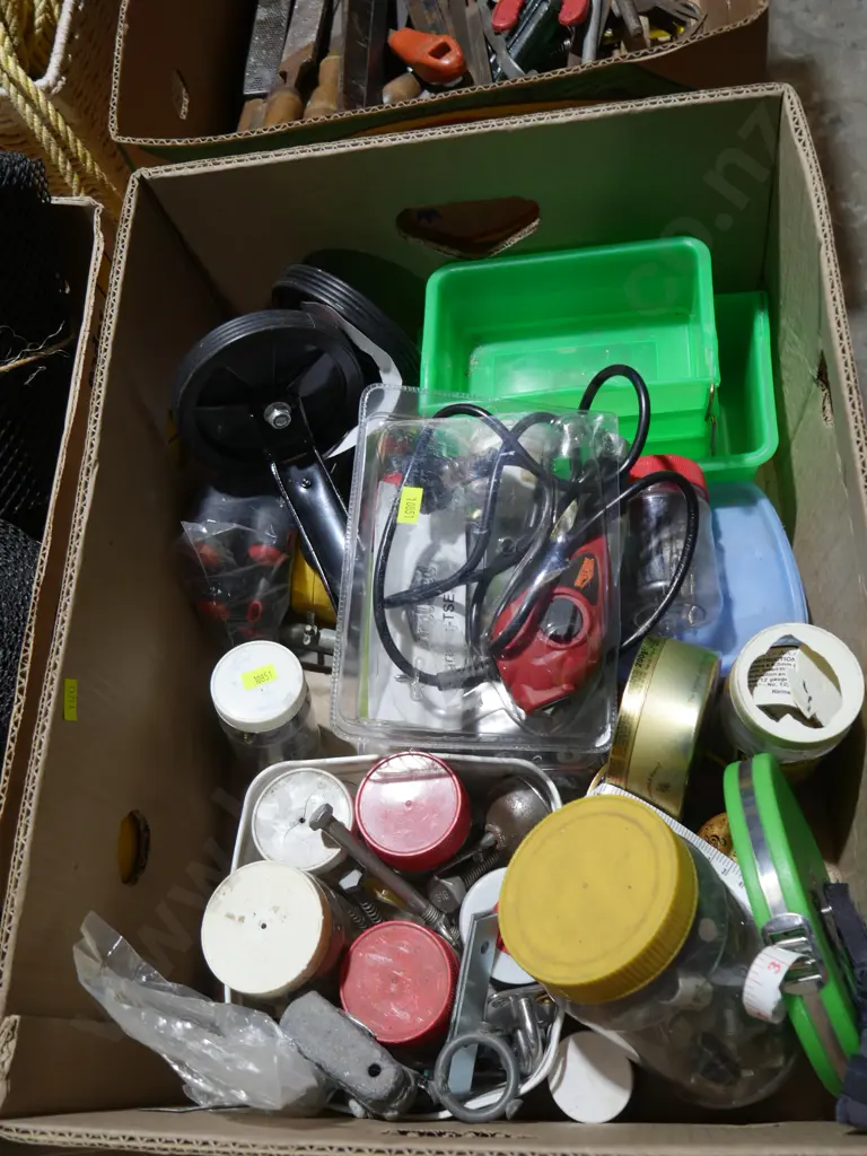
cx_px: 434
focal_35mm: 32
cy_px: 578
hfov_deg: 44.2
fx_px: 1069
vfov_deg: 56.8
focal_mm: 16
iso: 250
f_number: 3.6
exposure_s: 1/60
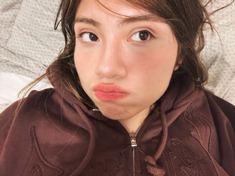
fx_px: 156
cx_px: 118
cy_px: 88
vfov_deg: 58.9
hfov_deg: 73.9
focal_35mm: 23
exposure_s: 1/17
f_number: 1.9
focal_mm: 2.69
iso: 500
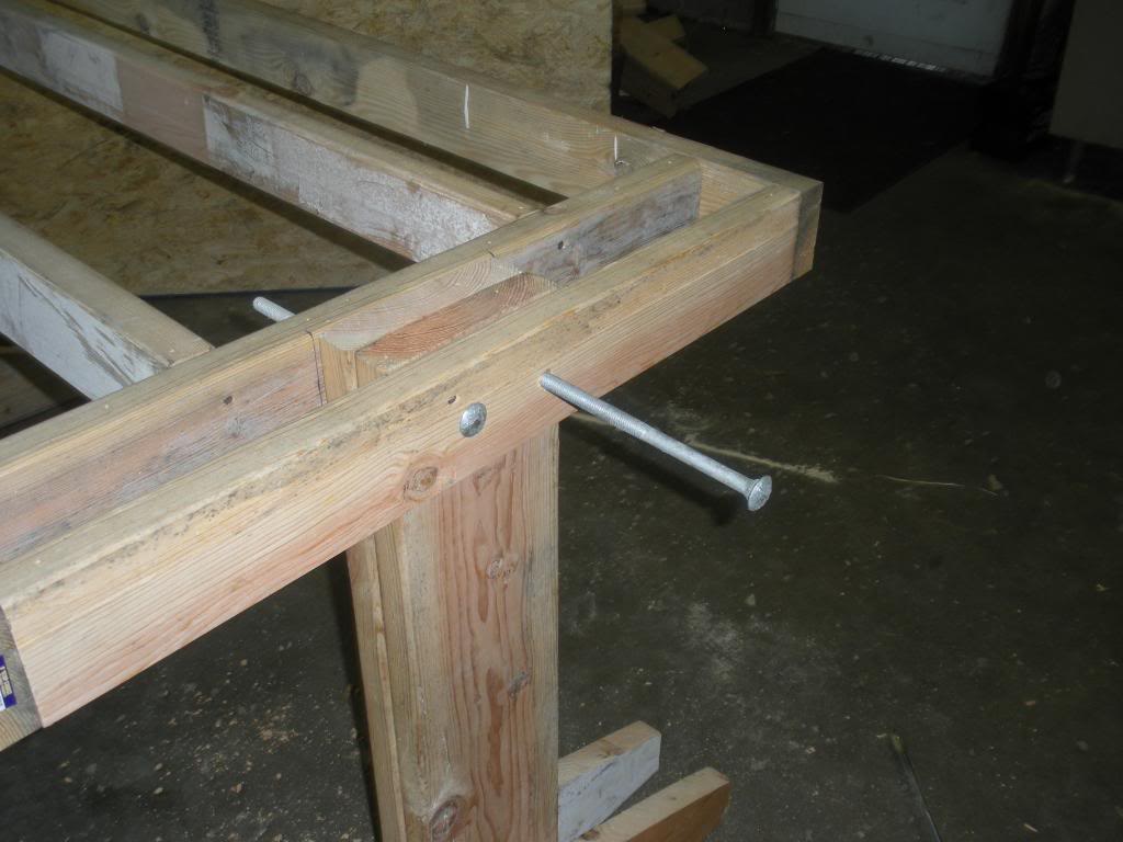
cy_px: 421
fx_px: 1168
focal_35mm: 36
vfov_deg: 39.7
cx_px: 562
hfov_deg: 51.4
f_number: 3.5
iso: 76
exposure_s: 1/30
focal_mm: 6.3
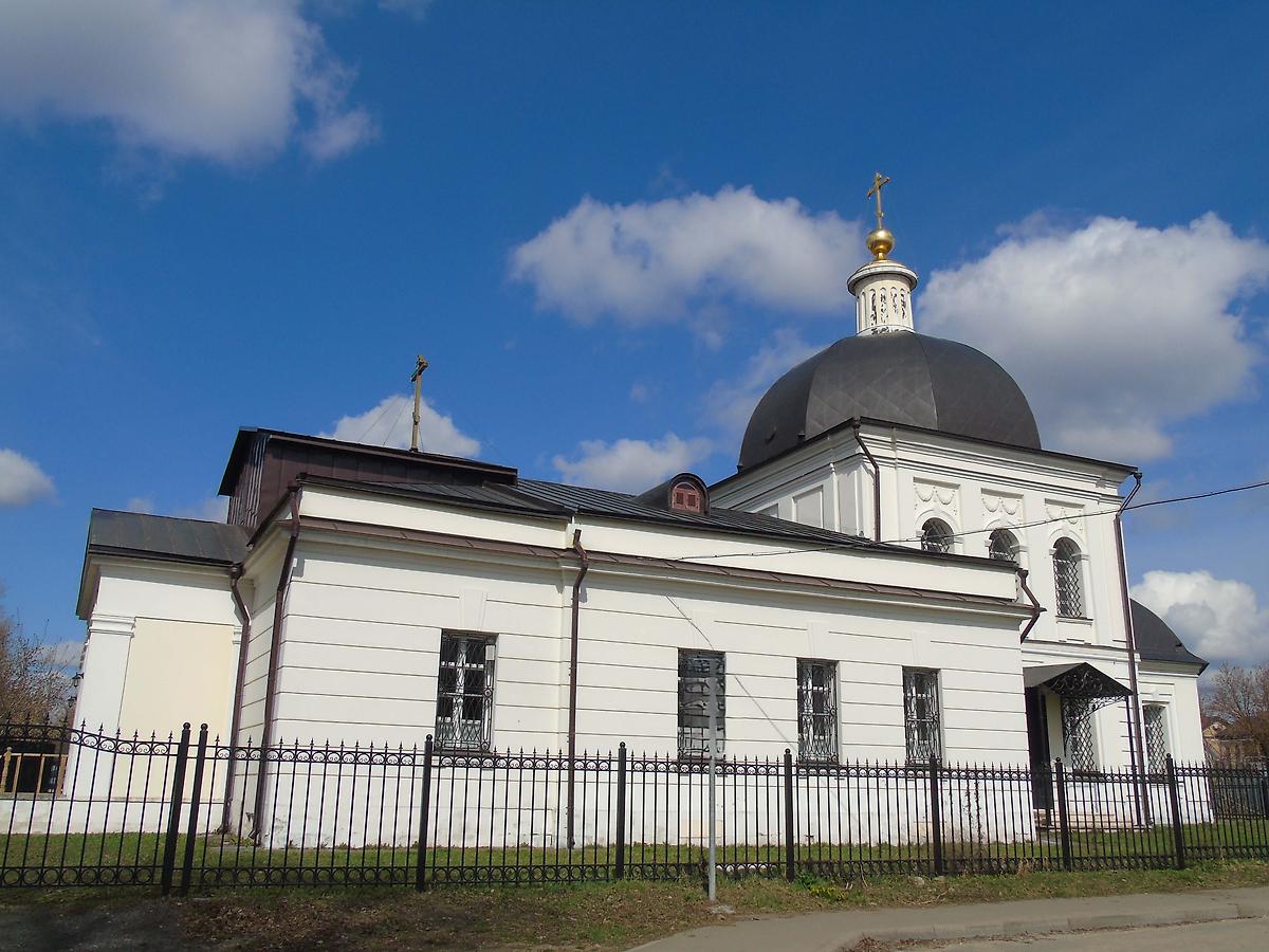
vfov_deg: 48.2
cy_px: 476
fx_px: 1063
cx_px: 634
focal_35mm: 29
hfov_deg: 61.7
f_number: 4.8
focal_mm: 5.2
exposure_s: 1/1000
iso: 80
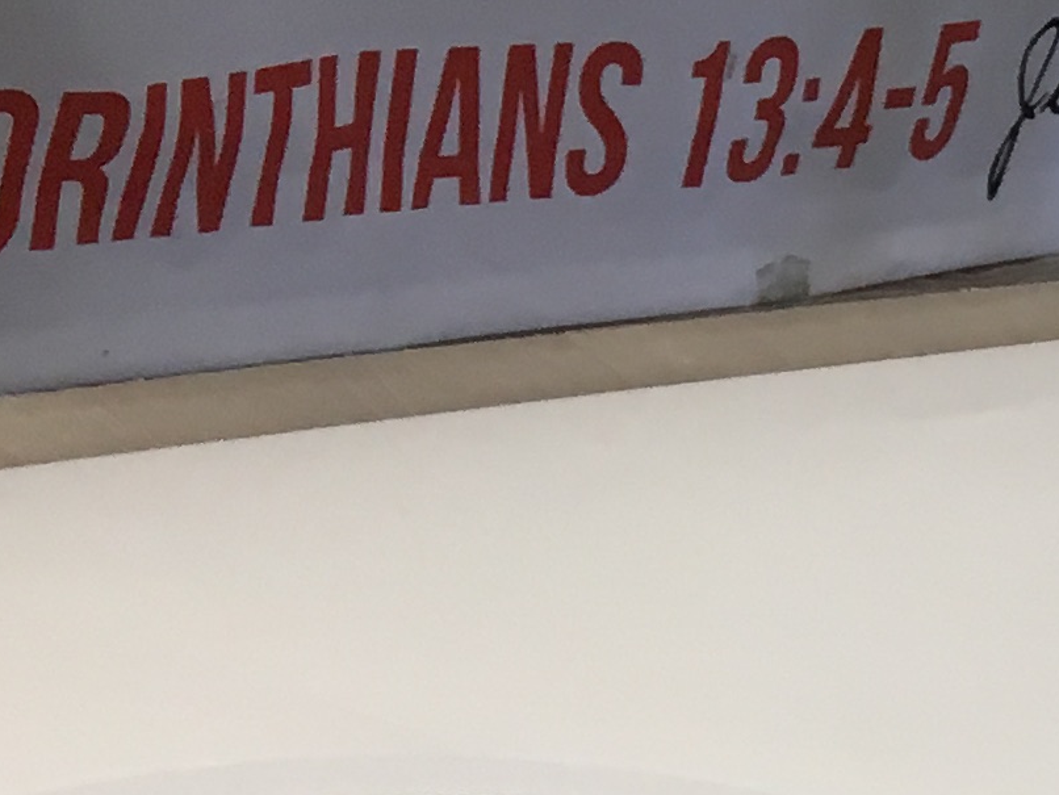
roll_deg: -34.1
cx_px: 2390
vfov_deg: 9.1
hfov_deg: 11.6
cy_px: 1963
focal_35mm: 145
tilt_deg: -35.7
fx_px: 4437
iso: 25
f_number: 2.2
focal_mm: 4.15
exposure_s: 1/40
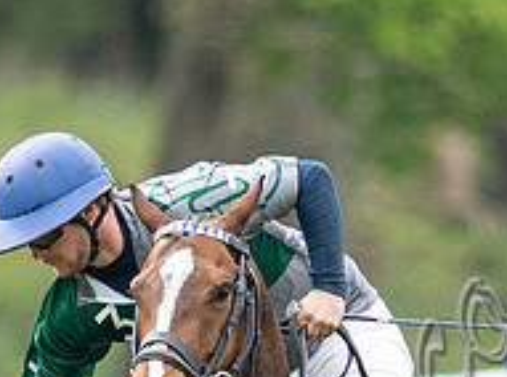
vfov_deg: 0.4
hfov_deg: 0.6
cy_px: 339
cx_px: 342
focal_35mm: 3428
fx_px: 50051
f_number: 2.8
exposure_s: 1/1250
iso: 250
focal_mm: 300
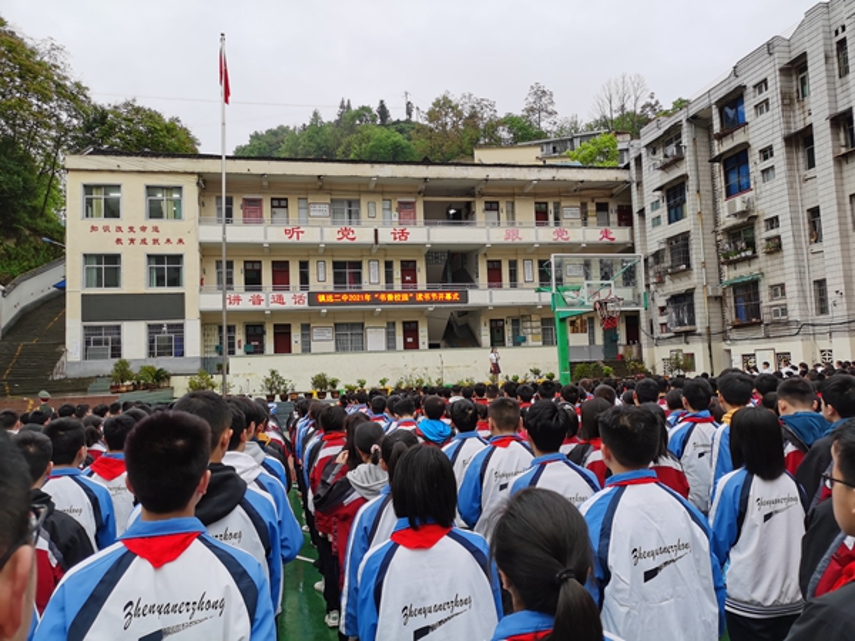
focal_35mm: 27
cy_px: 320
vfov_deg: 51.4
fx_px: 667
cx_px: 428
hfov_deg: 65.3
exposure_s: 1/207
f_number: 1.8
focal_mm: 5.58
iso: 50
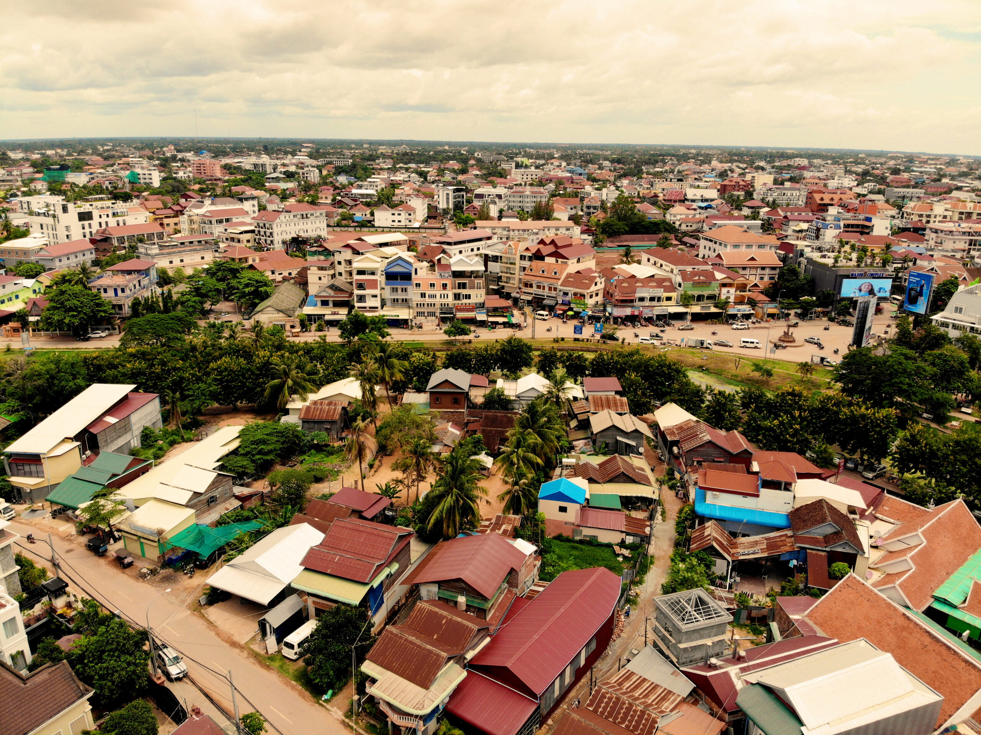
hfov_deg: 71.6
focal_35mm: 24
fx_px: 680
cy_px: 368
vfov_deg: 56.8
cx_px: 490
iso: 100
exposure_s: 1/1300
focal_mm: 4.5
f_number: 2.8
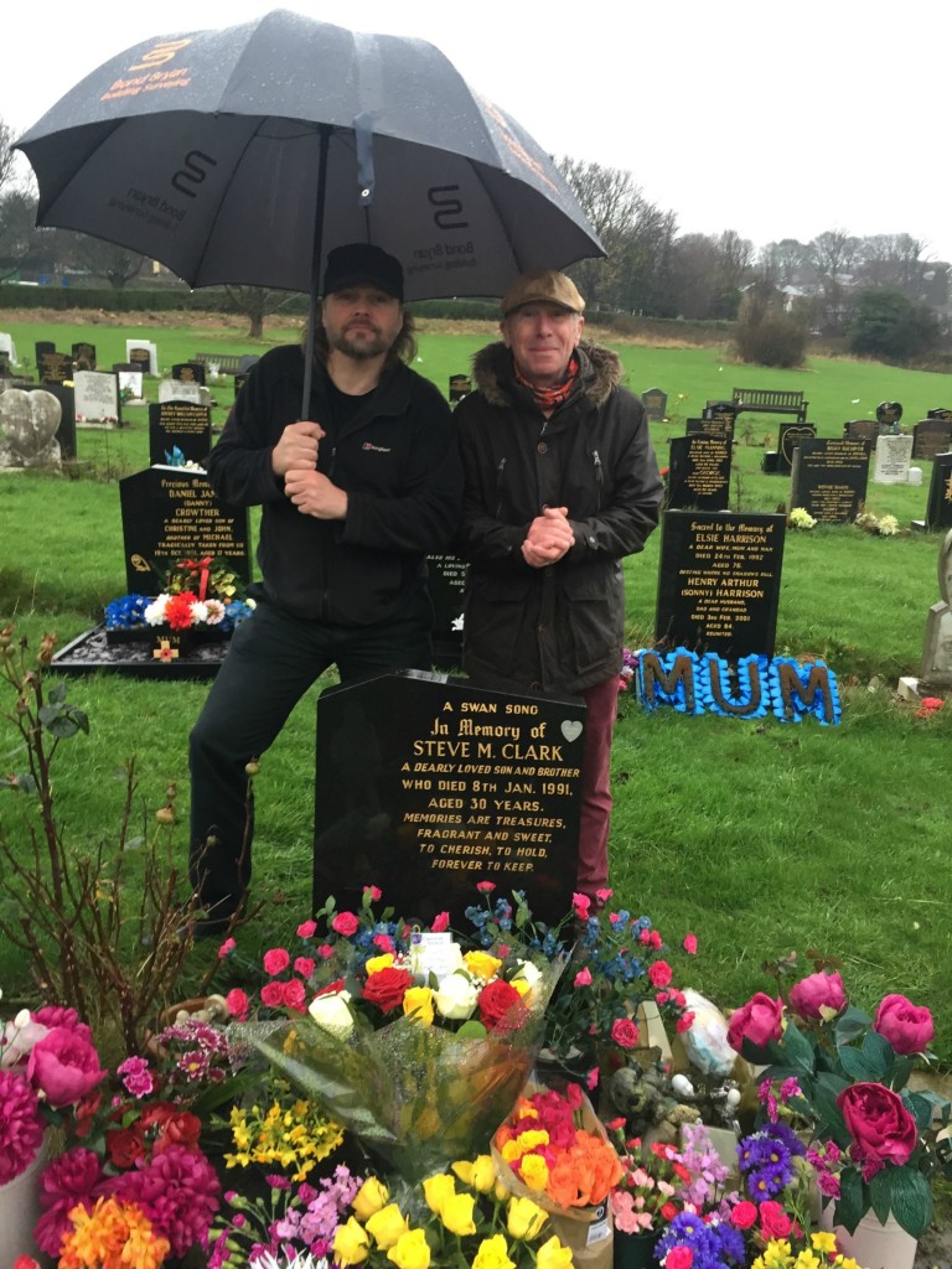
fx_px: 1063
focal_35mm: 29
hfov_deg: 48.2
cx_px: 476
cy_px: 634
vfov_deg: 61.7
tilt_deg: -8.9
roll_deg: +0.4
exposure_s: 1/33
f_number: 2.2
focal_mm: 4.15
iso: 50
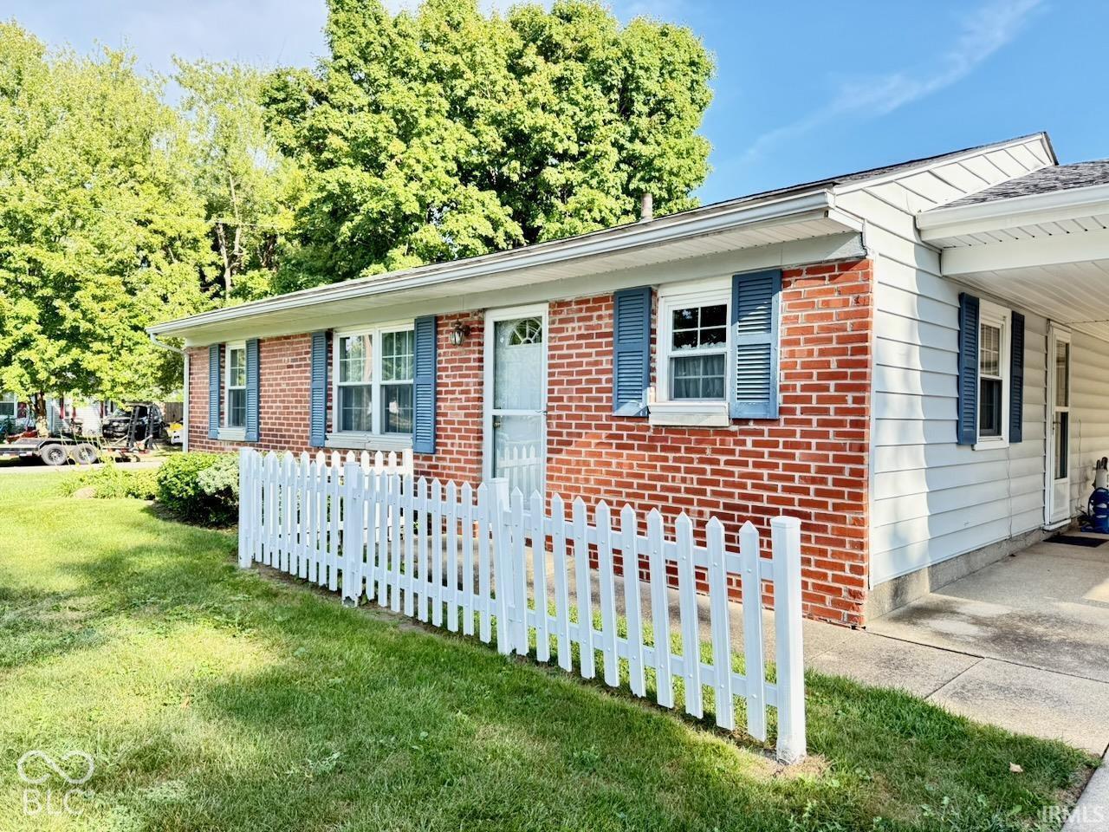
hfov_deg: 71.6
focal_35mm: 24
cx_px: 554
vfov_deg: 56.8
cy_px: 416
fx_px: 769
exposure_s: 1/524
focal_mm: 6.76
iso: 100
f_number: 1.78
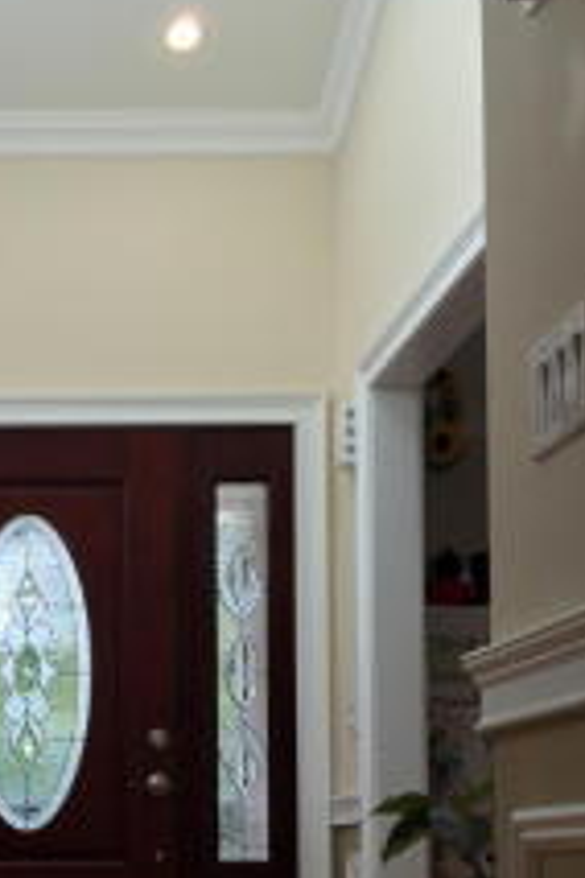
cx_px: -91
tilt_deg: +4.2
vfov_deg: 28.7
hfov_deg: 19.0
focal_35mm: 68
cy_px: 763
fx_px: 1657
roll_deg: -0.3
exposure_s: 1/120
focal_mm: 4.15
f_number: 2.2
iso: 32
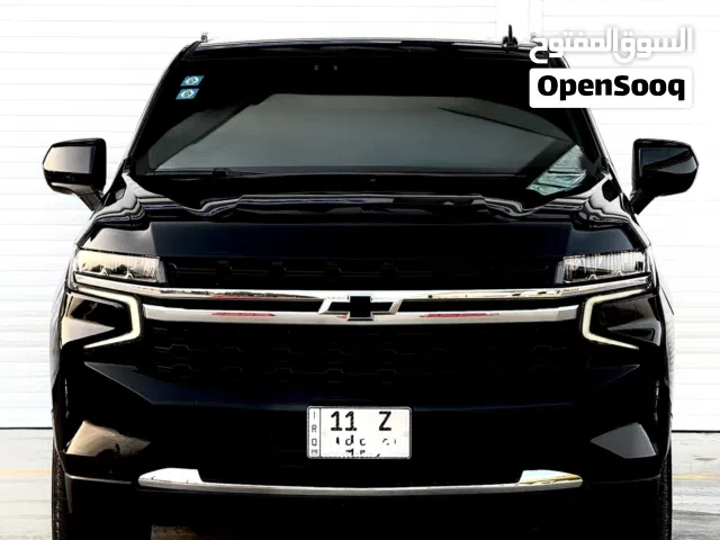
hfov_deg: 16.4
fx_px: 2496
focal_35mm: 120
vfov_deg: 12.3
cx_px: 360
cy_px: 270
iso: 64
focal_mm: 15.66
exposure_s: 1/120
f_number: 2.8
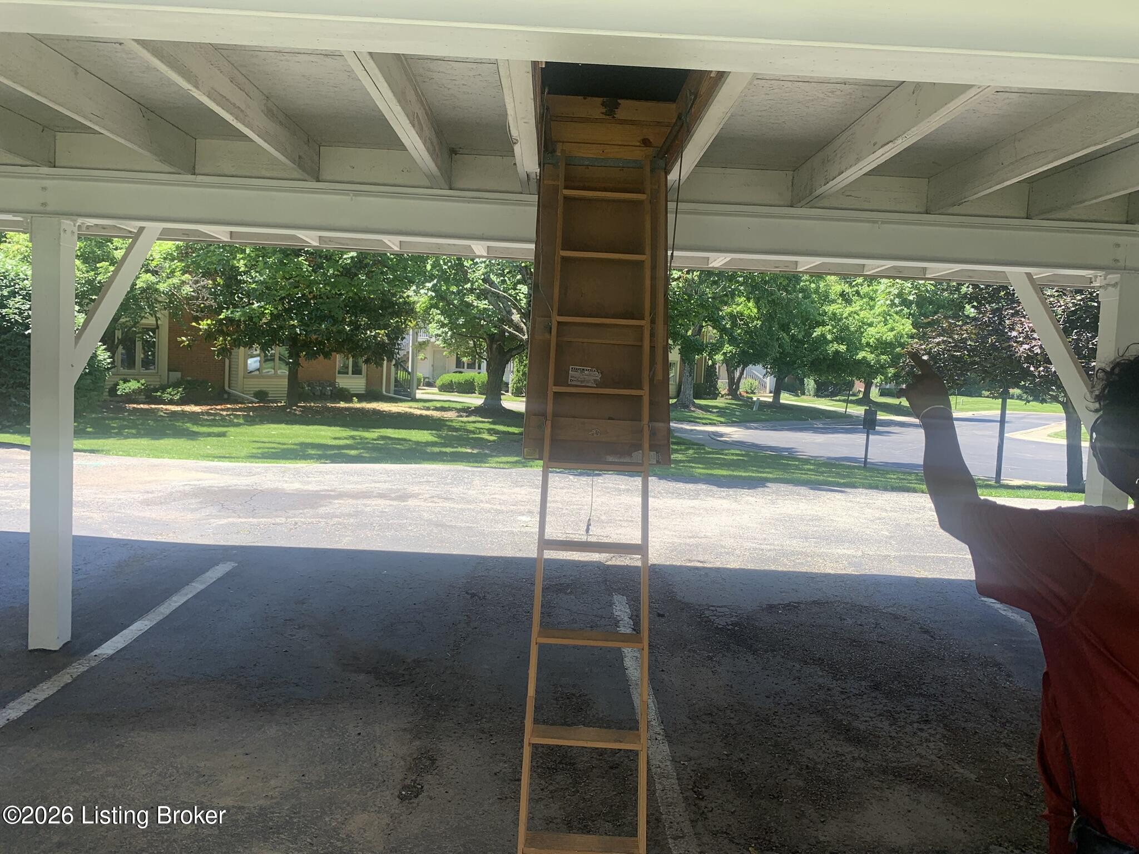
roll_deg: -2.9
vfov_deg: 53.1
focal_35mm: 26
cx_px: 570
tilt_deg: -4.2
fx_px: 856
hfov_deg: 67.3
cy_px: 427
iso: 25
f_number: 1.8
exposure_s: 1/314
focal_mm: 4.25
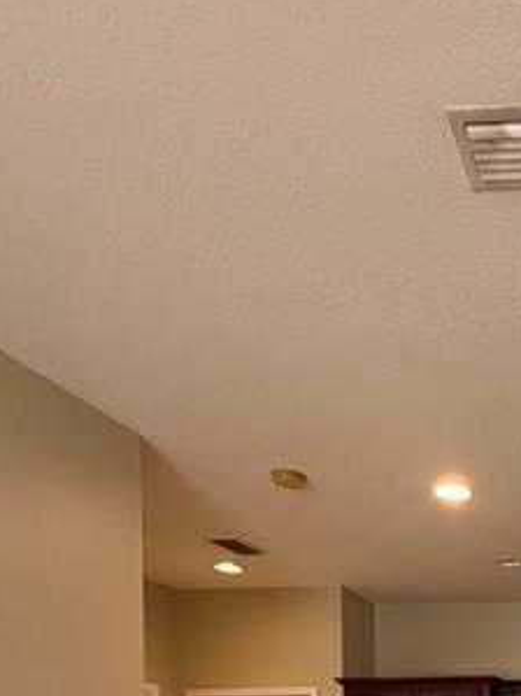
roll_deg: +0.1
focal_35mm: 36
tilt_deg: -0.3
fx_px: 723
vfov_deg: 40.9
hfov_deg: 32.7
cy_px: 770
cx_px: 623
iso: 200
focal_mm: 2.22
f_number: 2.2
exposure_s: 1/60
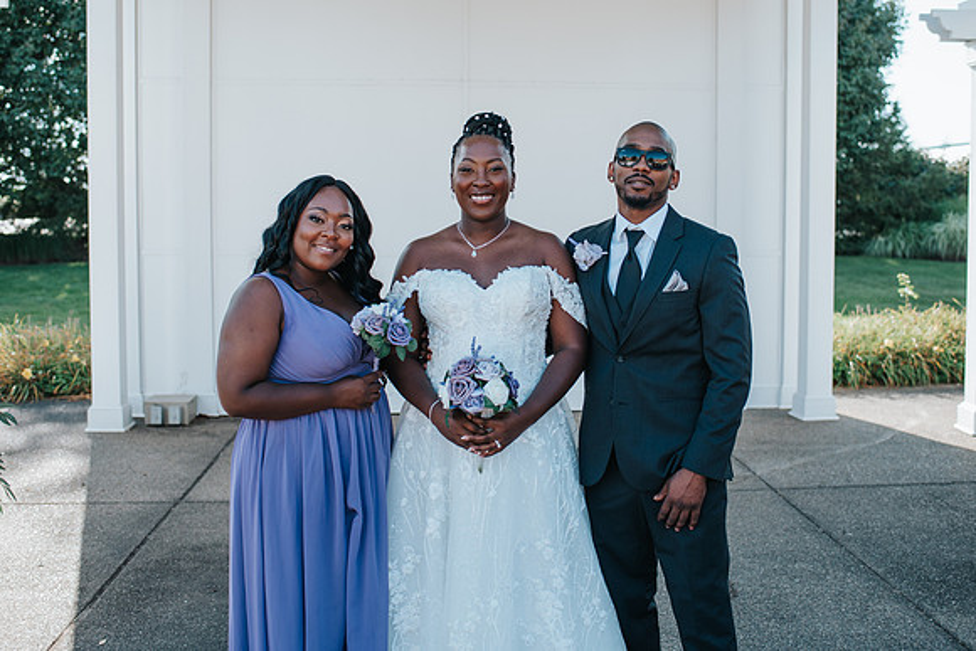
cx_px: 521
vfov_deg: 31.3
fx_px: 1158
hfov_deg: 45.7
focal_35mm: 43
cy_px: 254
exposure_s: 1/640
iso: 100
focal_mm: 35
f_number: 2.8
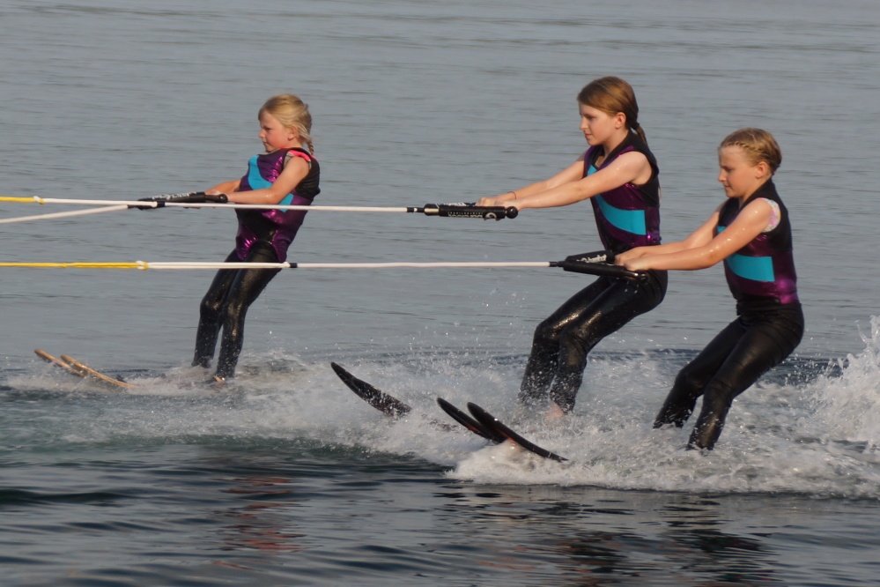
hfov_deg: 13.7
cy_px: 294
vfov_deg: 9.1
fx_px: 3666
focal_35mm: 150
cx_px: 440
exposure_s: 1/200
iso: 100
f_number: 6.3
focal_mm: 100
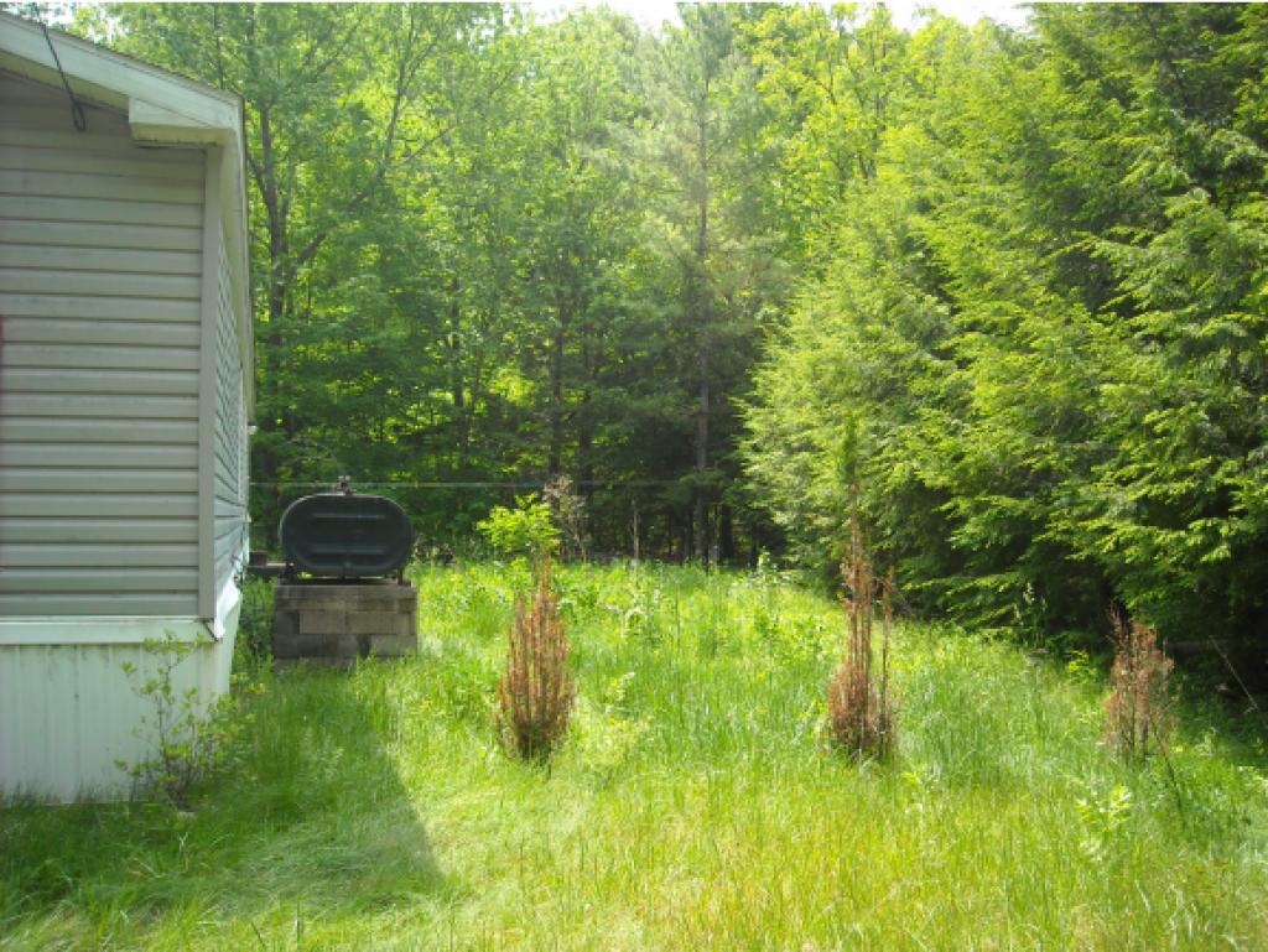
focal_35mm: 35
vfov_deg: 40.7
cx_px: 634
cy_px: 476
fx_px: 1283
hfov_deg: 52.6
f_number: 2.8
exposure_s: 1/250
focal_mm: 5.7
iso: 84
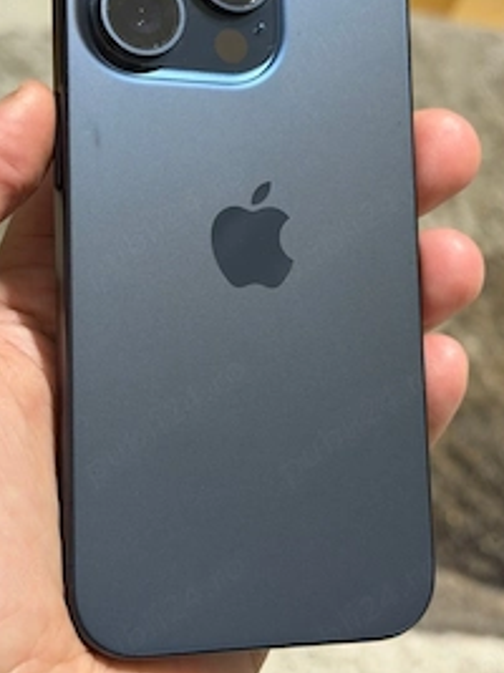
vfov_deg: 27.0
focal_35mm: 72
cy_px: 255
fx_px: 1399
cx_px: 214
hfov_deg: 20.4
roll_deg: -3.1
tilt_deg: -37.2
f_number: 1.78
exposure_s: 1/33
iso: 400
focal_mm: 6.76
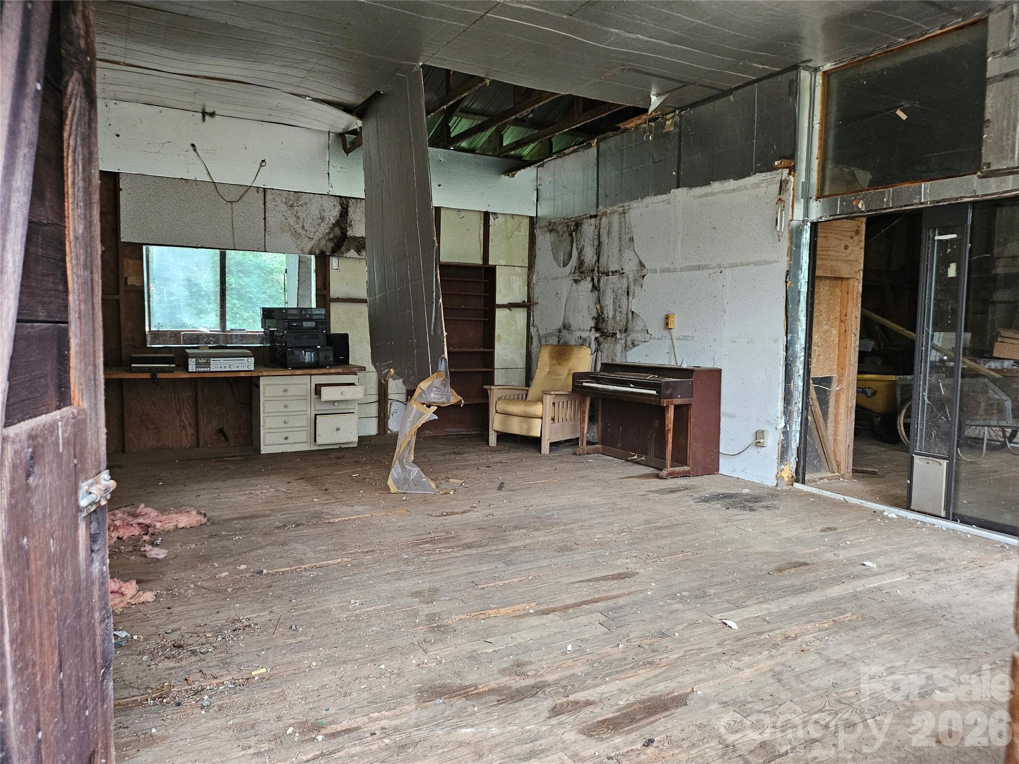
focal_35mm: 24
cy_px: 382
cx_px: 510
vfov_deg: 56.8
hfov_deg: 71.6
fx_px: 706
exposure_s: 1/120
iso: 400
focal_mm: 5
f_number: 1.8
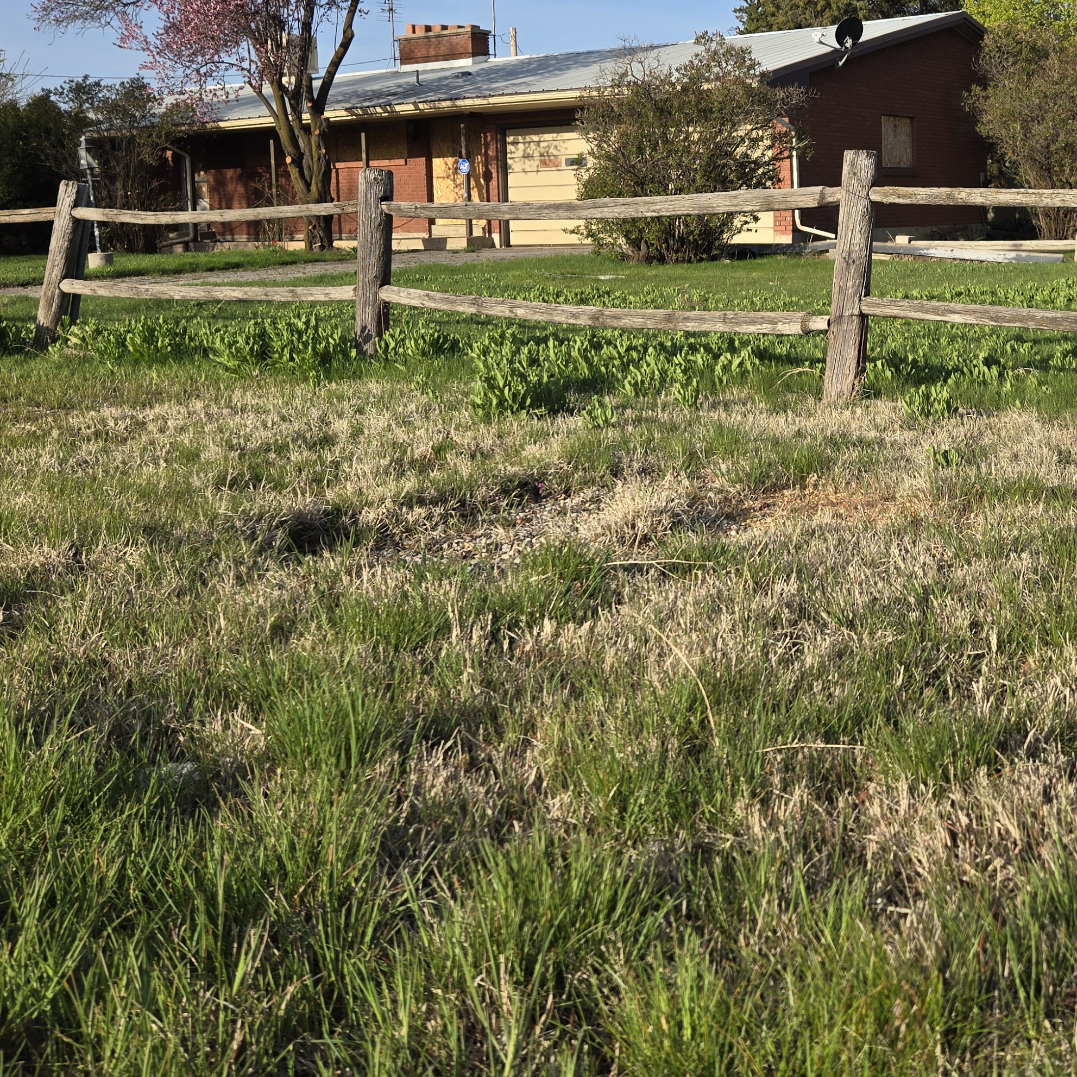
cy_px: 306
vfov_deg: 40.1
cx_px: 808
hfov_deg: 39.8
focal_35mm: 41
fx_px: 1443
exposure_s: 1/1588
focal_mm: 5.4
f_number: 1.8
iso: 25
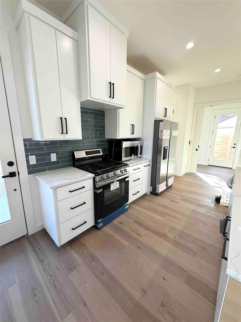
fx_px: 130
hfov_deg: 85.7
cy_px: 161
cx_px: 120
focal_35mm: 14
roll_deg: -1.4
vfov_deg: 102.1
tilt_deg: -10.8
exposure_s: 1/120
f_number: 2.2
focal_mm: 2.22
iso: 125
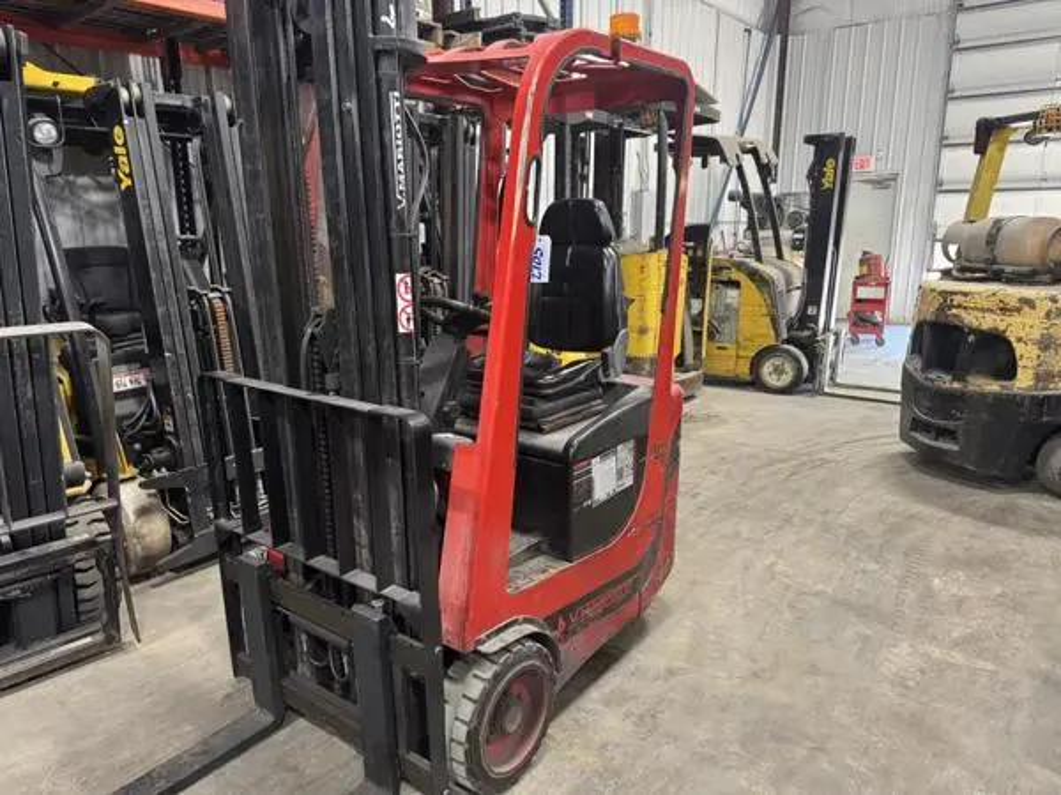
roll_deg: +0.4
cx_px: 530
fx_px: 736
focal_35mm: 24
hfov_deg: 71.6
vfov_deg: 56.8
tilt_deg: -13.9
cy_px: 398
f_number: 1.78
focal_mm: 6.76
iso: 400
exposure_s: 1/60
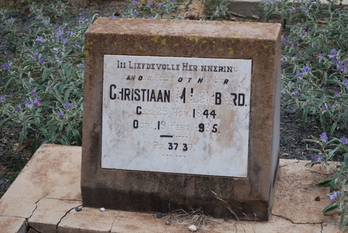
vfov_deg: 16.6
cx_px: 174
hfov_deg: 24.6
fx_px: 798
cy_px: 116
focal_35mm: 82
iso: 100
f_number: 7.1
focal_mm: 55
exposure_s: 1/200
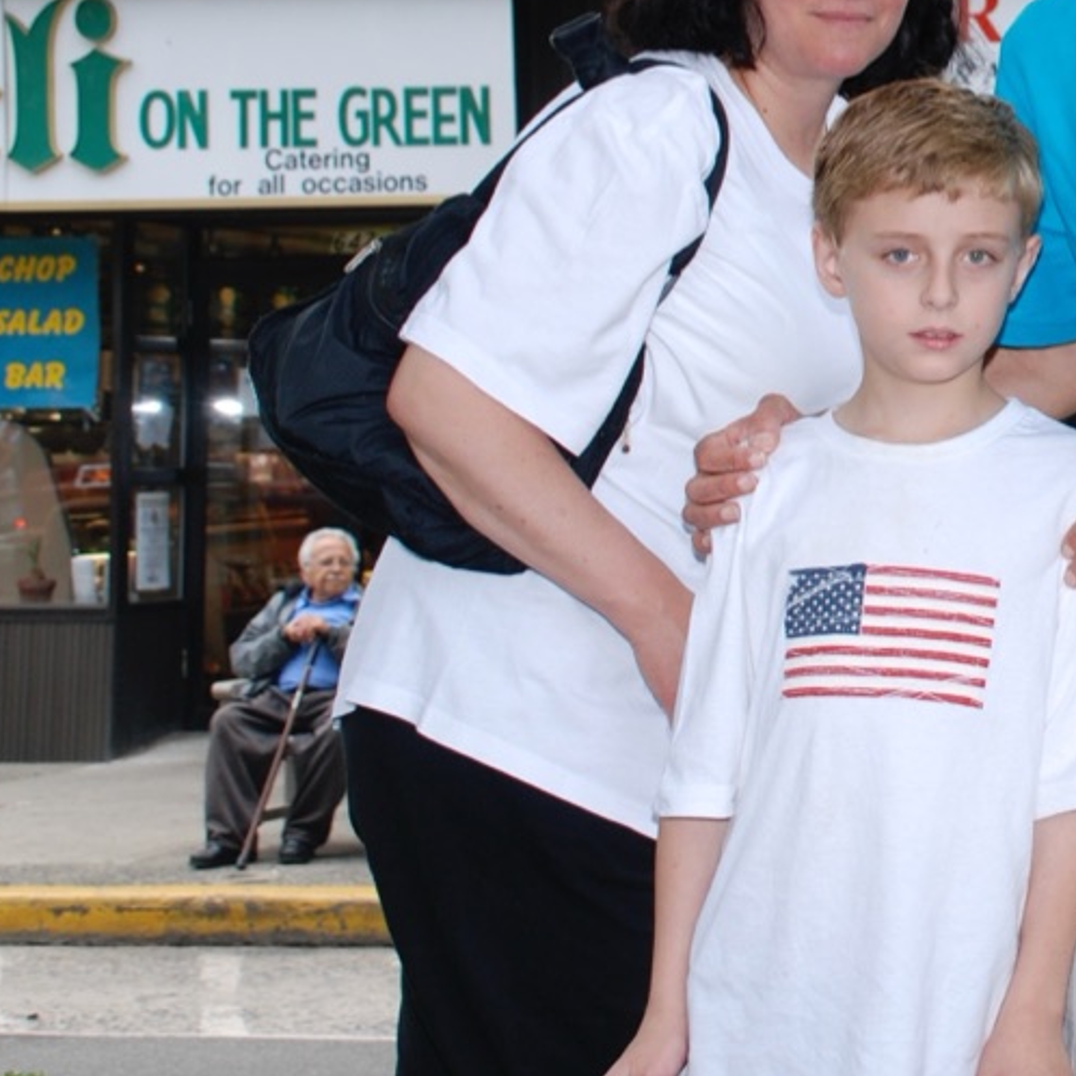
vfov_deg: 14.5
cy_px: 158
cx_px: 1346
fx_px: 4195
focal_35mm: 119
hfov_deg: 14.1
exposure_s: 1/100
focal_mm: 31
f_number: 5
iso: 200
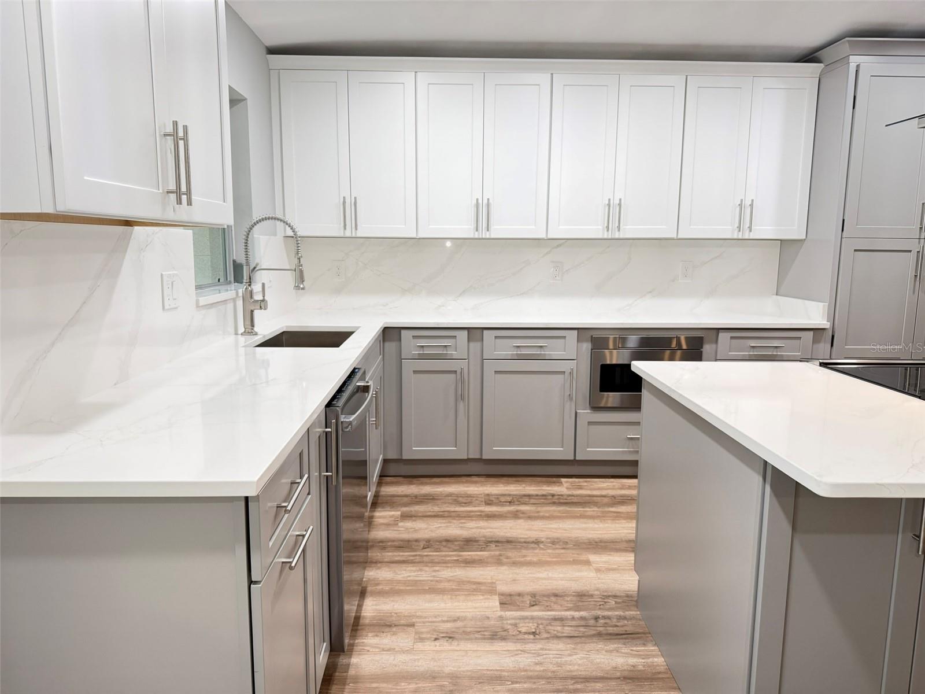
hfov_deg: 71.6
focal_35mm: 24
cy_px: 347
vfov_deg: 56.8
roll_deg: +0.2
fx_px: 641
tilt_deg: -8.5
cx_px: 462
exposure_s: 1/60
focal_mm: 6.76
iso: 320
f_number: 1.78
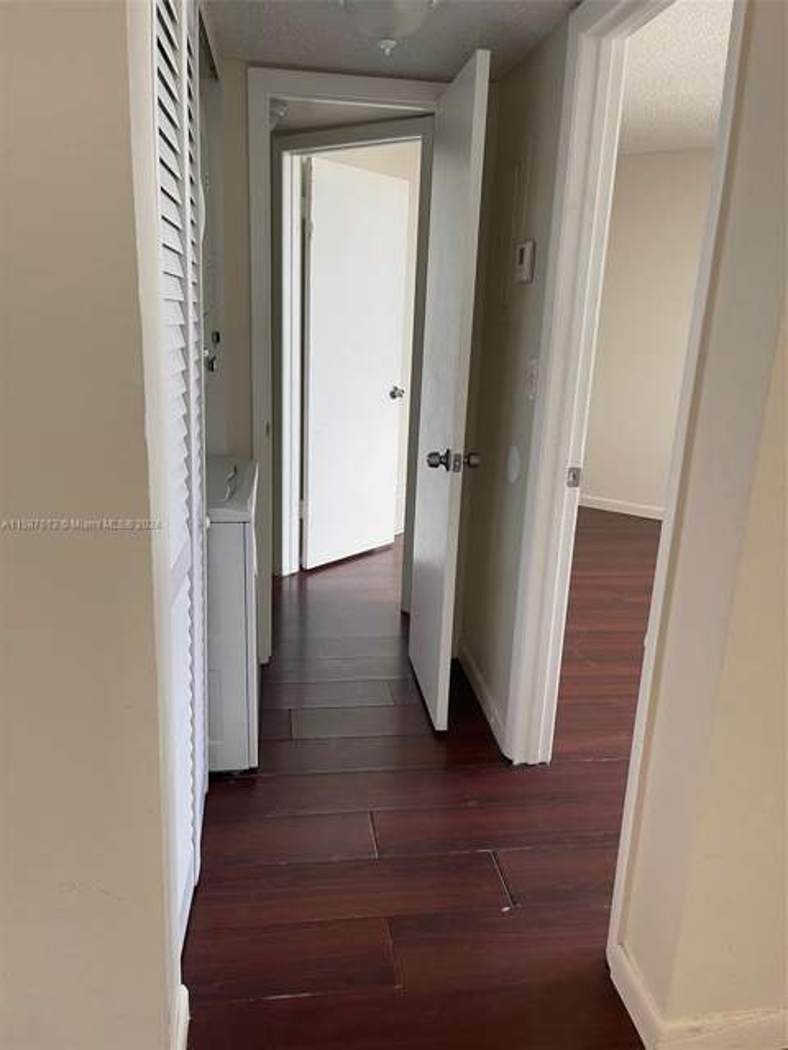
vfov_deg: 67.3
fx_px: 789
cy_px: 525
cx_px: 394
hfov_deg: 53.1
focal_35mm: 26
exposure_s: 1/60
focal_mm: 5.1
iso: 80
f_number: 1.6
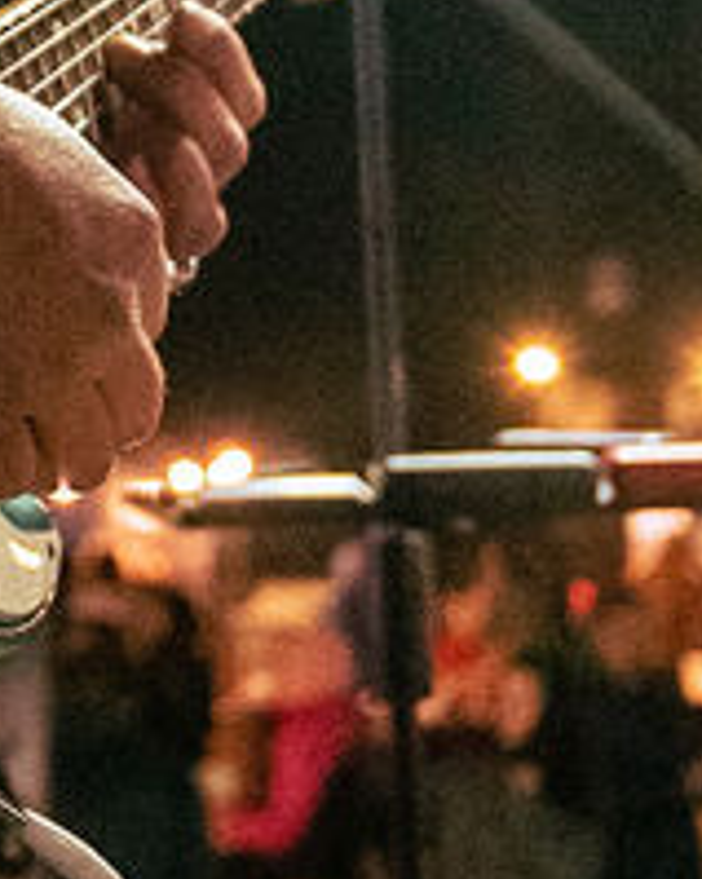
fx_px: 5458
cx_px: -71
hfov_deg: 7.3
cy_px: 9
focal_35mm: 210
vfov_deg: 9.1
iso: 3200
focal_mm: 29
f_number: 4
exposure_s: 1/200
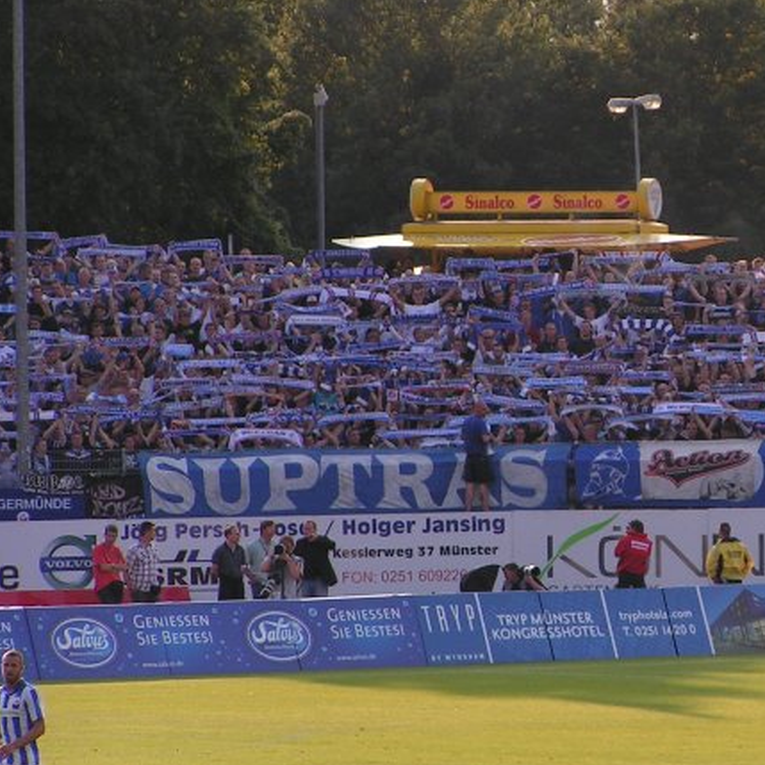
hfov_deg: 4.5
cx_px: 697
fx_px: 9726
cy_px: 243
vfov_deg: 4.5
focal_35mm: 389
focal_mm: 36.1
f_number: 4.5
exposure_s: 1/320
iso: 50
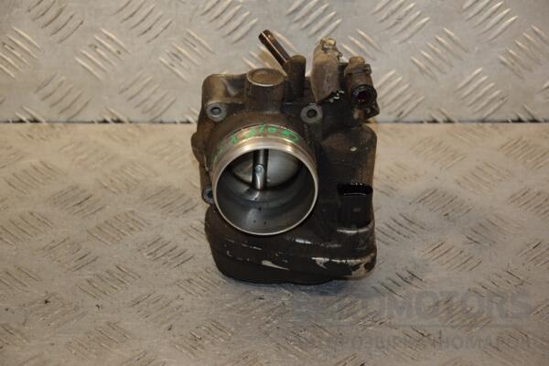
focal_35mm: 112
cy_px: 183
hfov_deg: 18.2
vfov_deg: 12.2
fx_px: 1715
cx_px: 274
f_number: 5.6
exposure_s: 1/200
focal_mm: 75
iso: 800
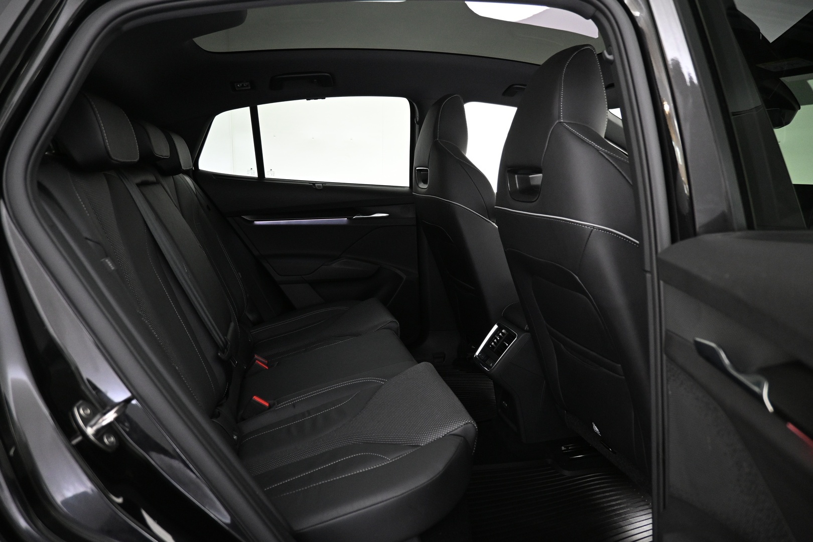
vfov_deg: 53.1
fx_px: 542
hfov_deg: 73.7
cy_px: 271
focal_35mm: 24
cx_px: 406
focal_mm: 16
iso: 1600
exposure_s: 1/15
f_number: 3.5
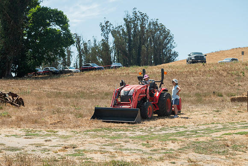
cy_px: 83
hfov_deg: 28.8
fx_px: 482
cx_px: 124
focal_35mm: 70
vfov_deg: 19.5
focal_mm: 70
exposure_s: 1/1600
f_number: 6.3
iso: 500
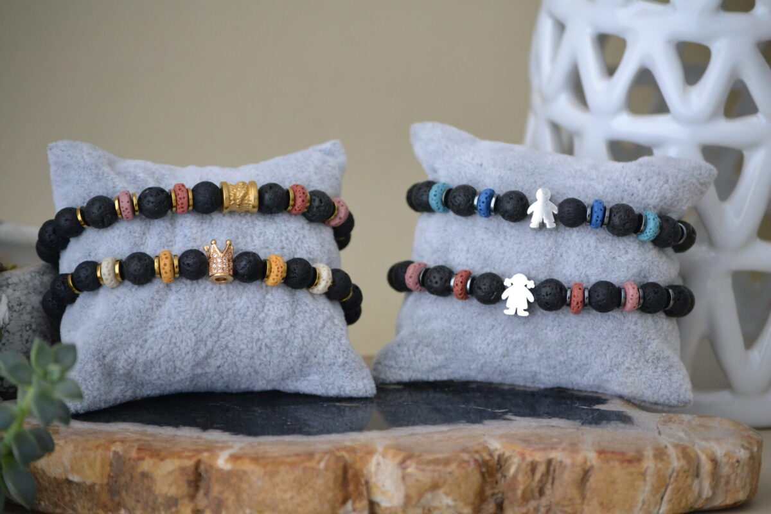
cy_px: 257
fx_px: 3533
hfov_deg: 12.5
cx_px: 386
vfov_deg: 8.3
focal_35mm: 165
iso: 1400
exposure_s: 1/125
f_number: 4.5
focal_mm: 110
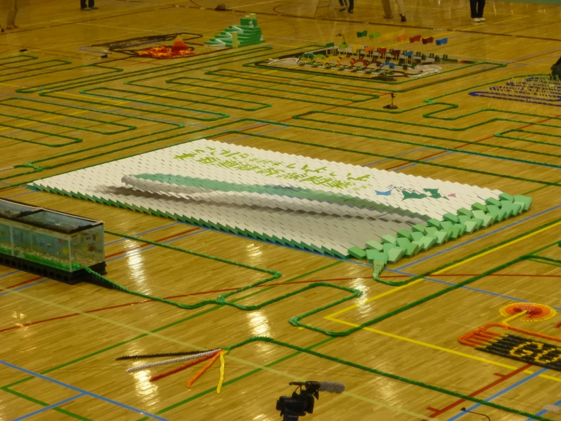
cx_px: 280
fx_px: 1394
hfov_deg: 22.8
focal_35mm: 86
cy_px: 210
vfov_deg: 17.2
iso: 800
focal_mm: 15.3
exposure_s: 1/60
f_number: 5
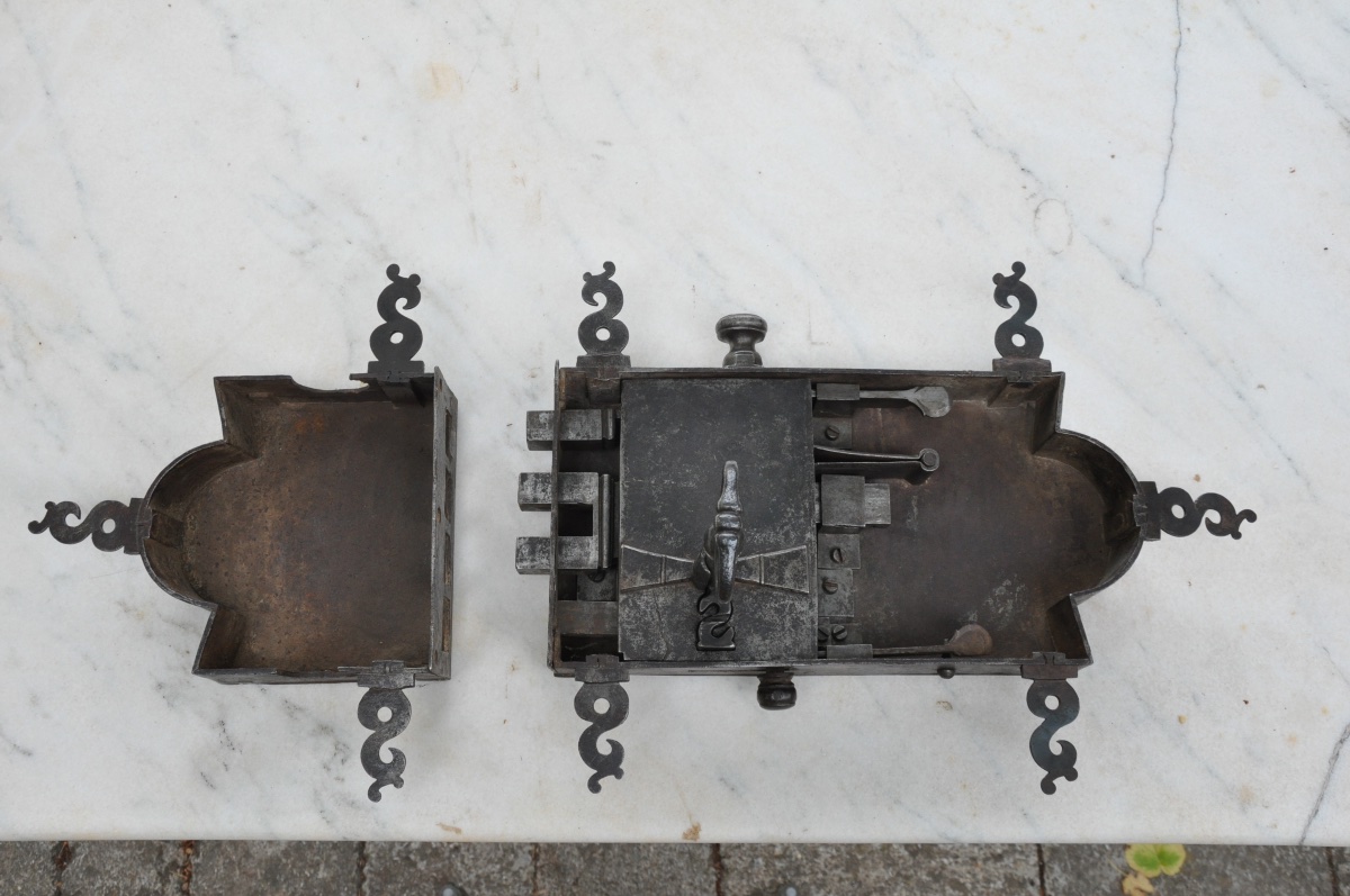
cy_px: 448
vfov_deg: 36.8
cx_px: 675
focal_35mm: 36
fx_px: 1348
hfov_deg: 53.2
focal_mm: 24
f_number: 10
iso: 800
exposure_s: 1/100
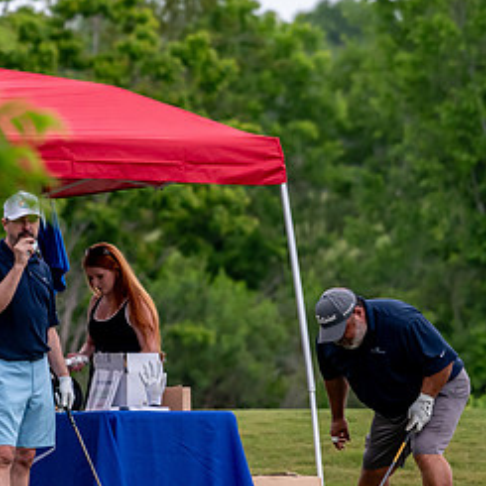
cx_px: 204
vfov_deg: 2.2
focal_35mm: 814
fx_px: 12930
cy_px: 275
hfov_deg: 2.2
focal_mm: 270
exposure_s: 1/2000
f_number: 5.6
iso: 1000
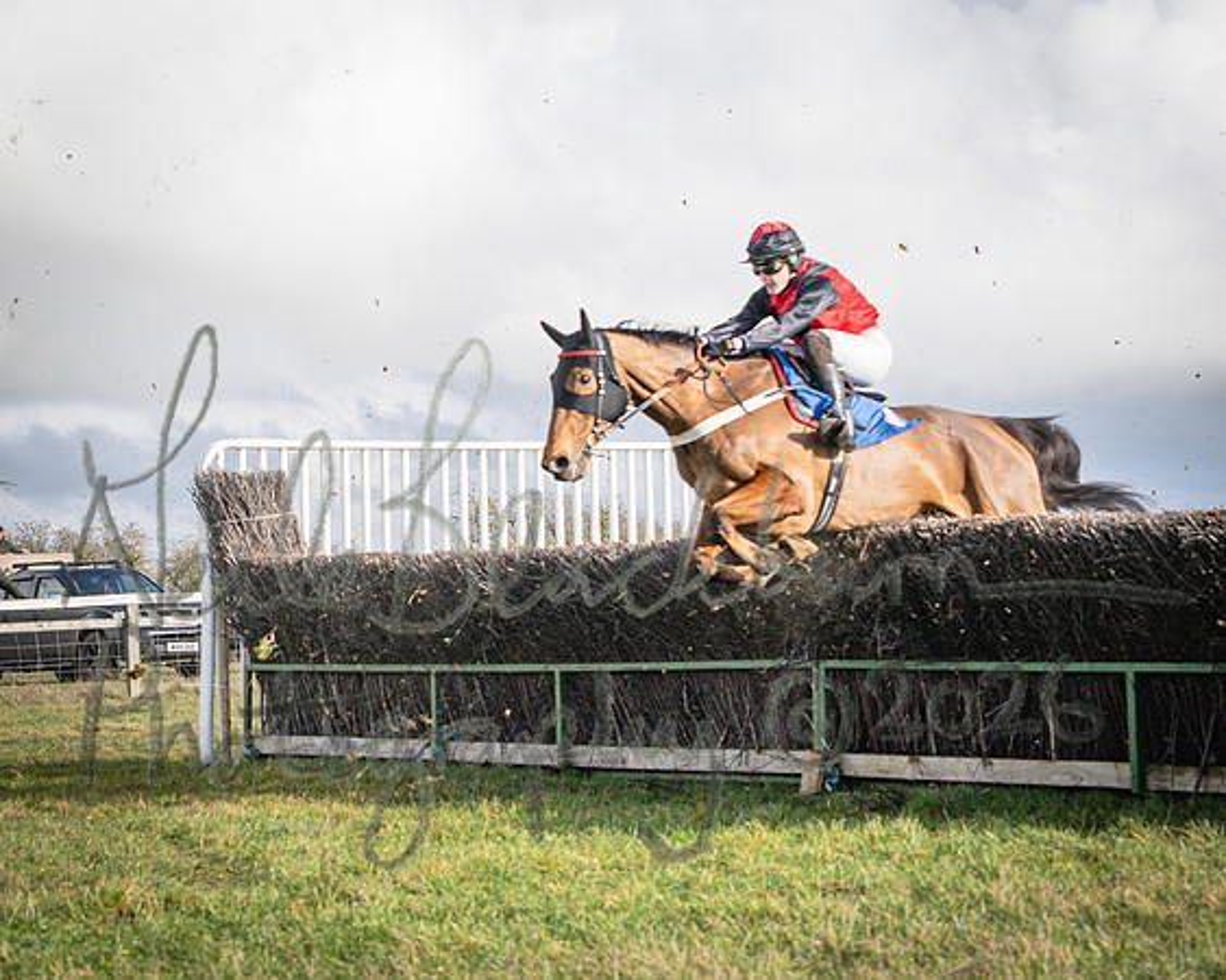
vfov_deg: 17.7
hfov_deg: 21.5
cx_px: 67
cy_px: 305
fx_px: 3137
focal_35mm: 86
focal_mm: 38
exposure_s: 1/1250
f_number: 4
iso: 200
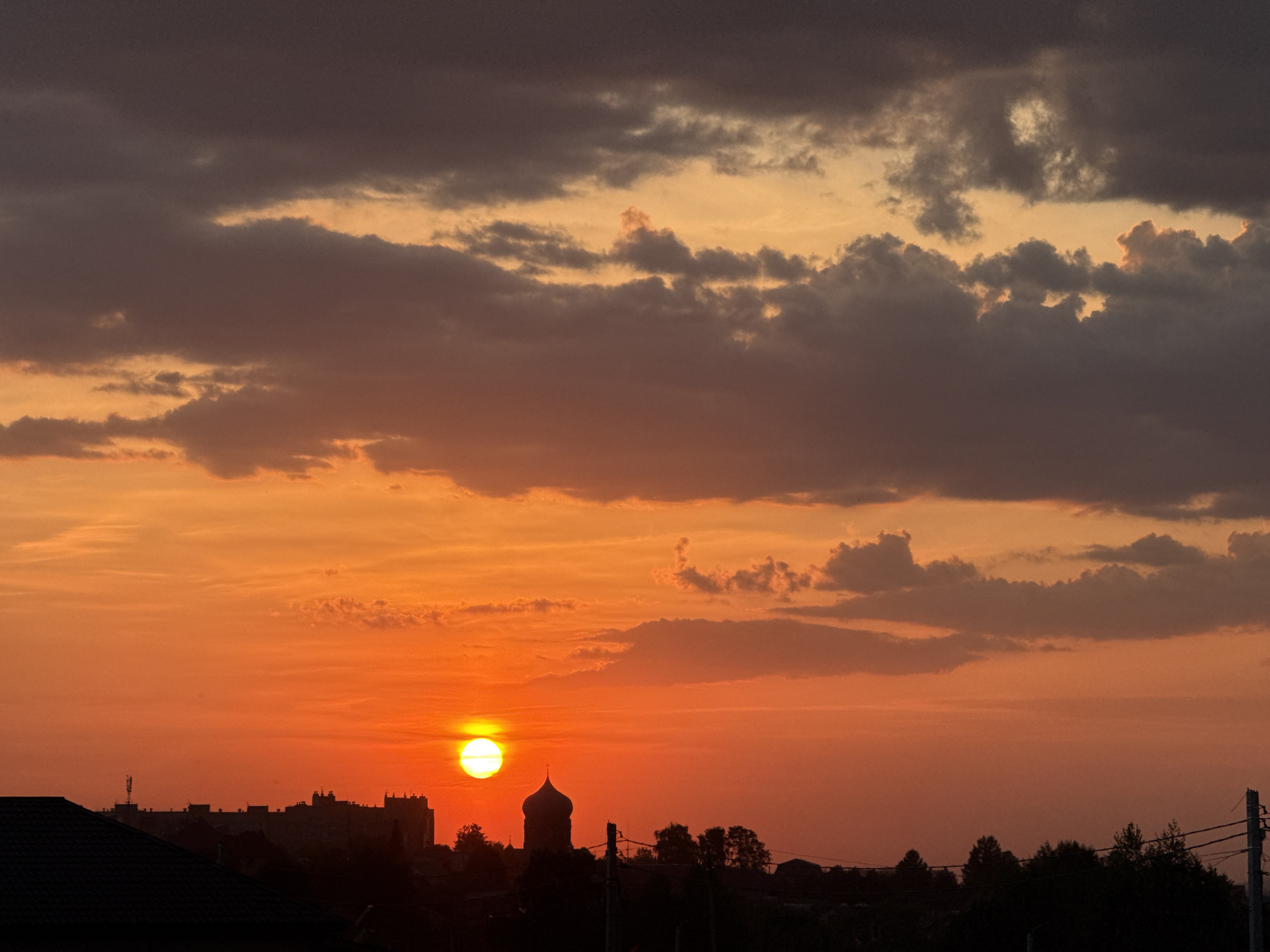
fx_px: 4403
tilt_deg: +5.6
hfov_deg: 16.4
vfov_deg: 12.3
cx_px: 635
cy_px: 476
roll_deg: -0.3
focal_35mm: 120
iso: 64
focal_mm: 15.66
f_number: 2.8
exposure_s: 1/453
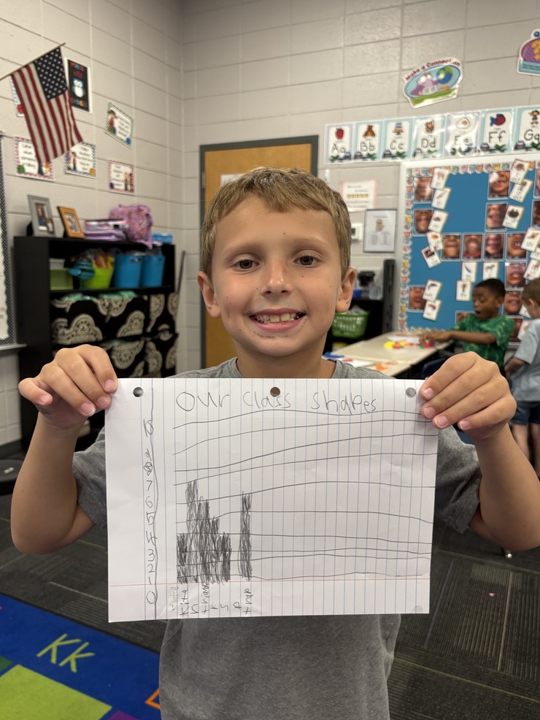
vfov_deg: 65.3
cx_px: 268
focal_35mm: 27
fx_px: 561
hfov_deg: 51.4
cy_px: 356
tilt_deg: -9.0
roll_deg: -0.7
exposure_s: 1/60
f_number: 1.6
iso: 125
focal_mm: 5.96
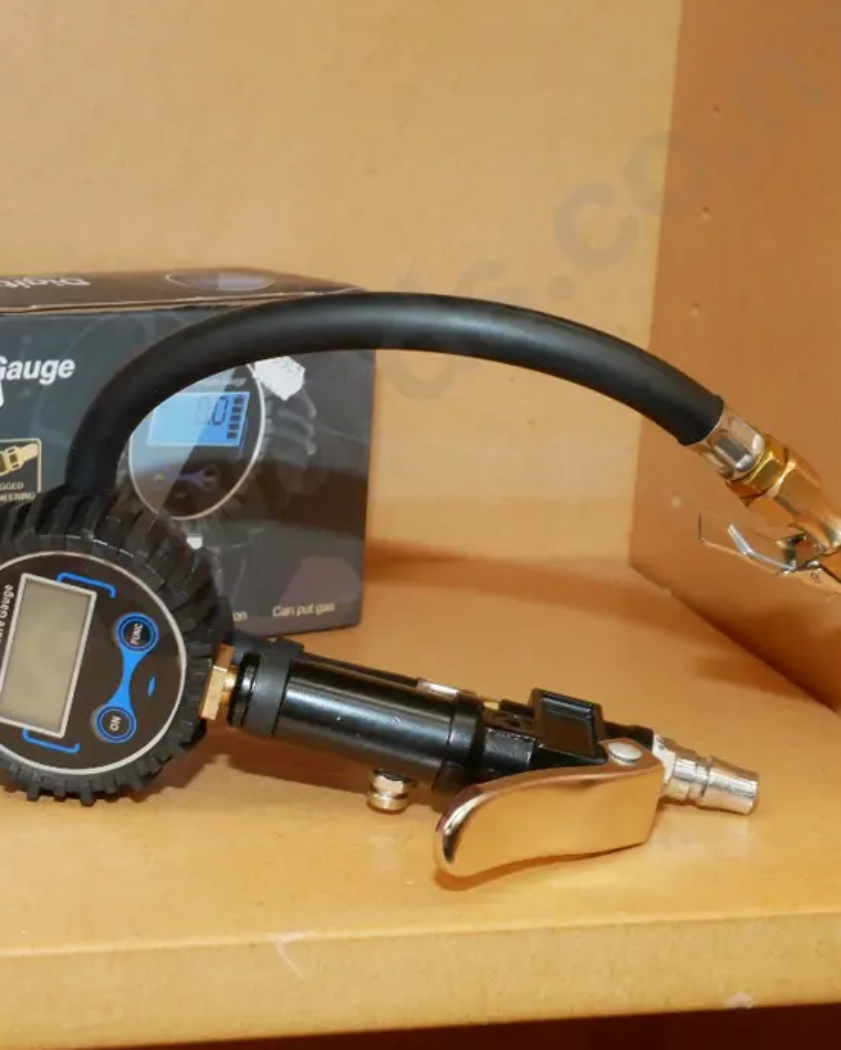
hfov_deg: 23.7
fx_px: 1990
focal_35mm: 64
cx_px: 245
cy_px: 488
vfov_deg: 29.6
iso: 1600
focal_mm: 22
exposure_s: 1/50
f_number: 6.3
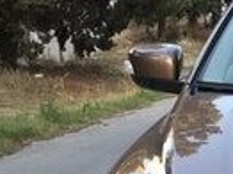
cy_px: 249
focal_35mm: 146
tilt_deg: -12.7
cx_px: 450
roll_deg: -2.0
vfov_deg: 9.9
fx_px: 982
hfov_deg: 12.2
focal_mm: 4.15
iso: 32
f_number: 2.2
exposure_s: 1/100
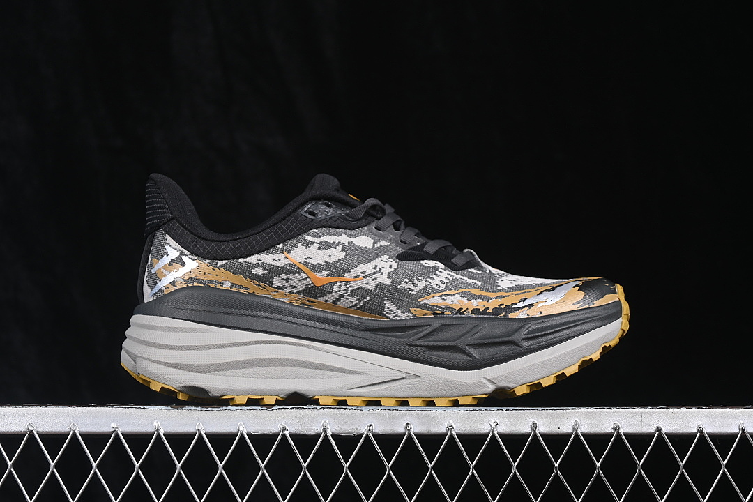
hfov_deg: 27.0
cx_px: 376
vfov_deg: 18.2
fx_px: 1569
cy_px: 251
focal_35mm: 75
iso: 160
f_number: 6.3
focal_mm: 50
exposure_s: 1/60
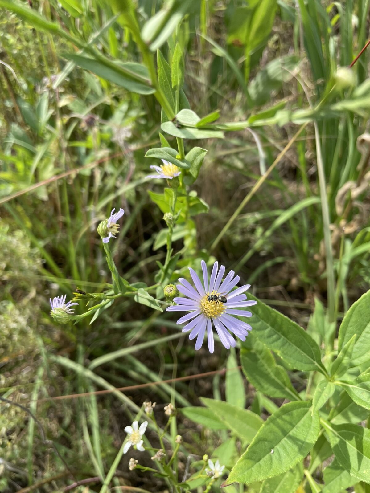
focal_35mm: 26
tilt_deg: -47.9
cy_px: 246
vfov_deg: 67.3
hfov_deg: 53.1
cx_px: 185
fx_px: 371
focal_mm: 4.2
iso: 32
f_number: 1.6
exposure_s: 1/1319
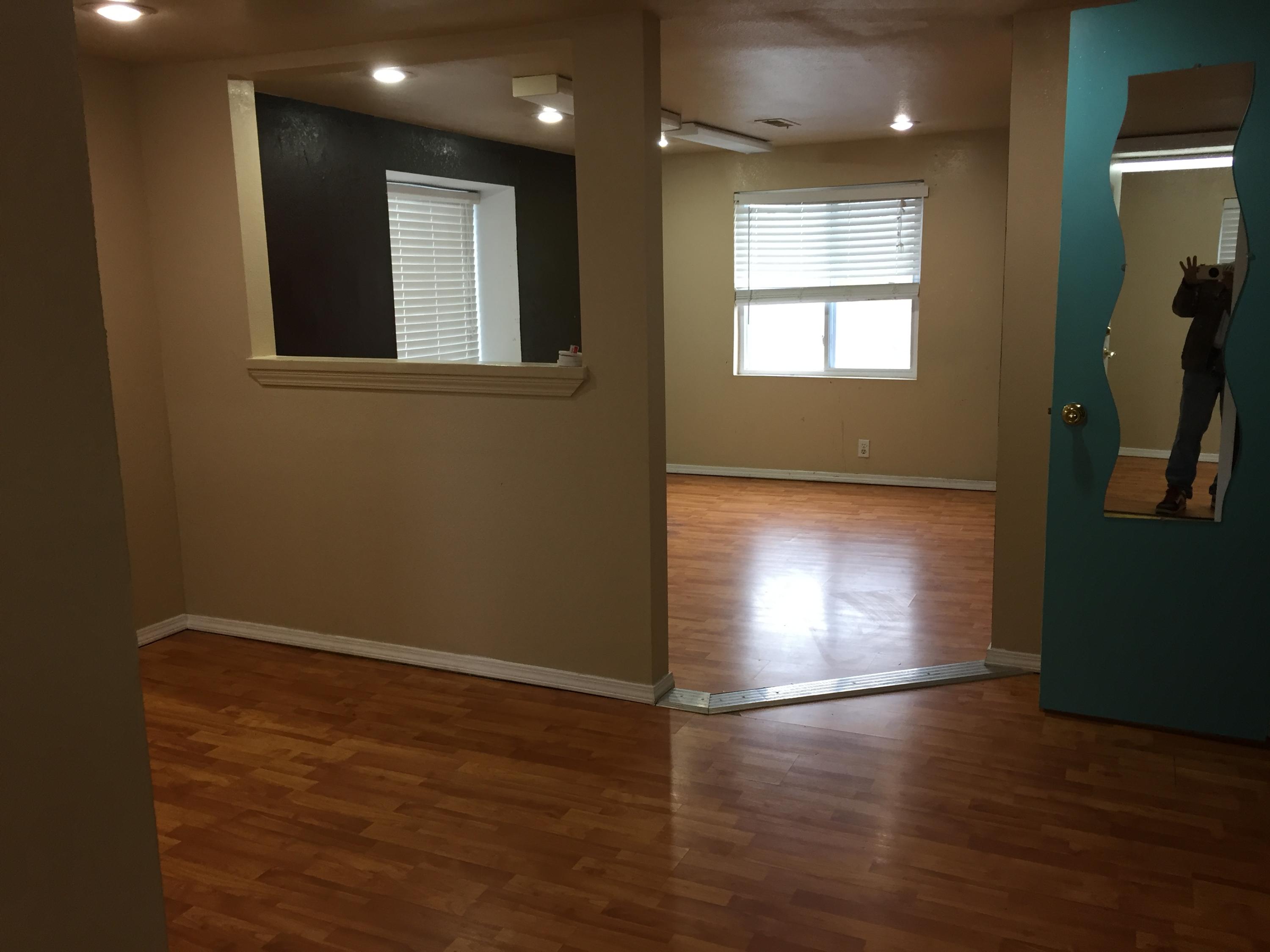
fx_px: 1064
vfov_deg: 48.2
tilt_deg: -9.6
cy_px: 476
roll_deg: +2.5
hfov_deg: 61.7
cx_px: 635
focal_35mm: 29
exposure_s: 1/30
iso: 80
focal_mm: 4.15
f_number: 2.2
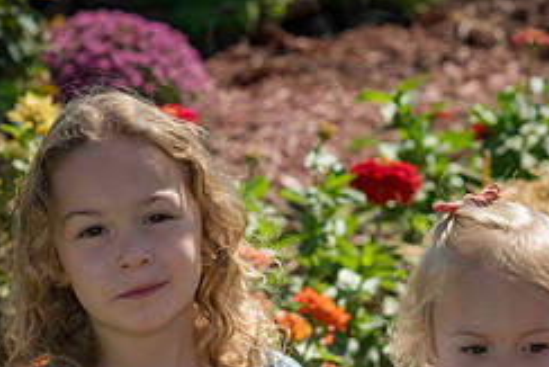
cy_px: 413
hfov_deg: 10.2
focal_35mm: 202
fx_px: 3082
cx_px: 286
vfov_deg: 6.8
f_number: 6.3
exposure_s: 1/1250
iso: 400
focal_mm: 85
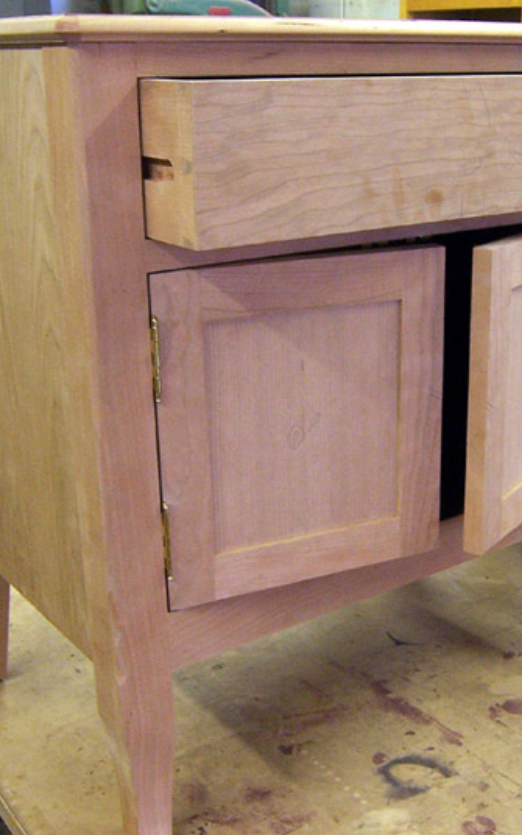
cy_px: 418
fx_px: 1070
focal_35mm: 47
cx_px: 344
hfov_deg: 27.3
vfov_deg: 42.6
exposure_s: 1/20
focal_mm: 5.5
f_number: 3.4
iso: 140
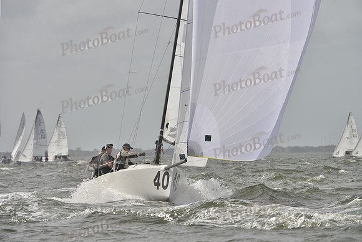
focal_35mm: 290
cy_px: 121
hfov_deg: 7.1
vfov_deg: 4.7
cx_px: 181
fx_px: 2917
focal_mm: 290
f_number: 10
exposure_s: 1/1600
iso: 400
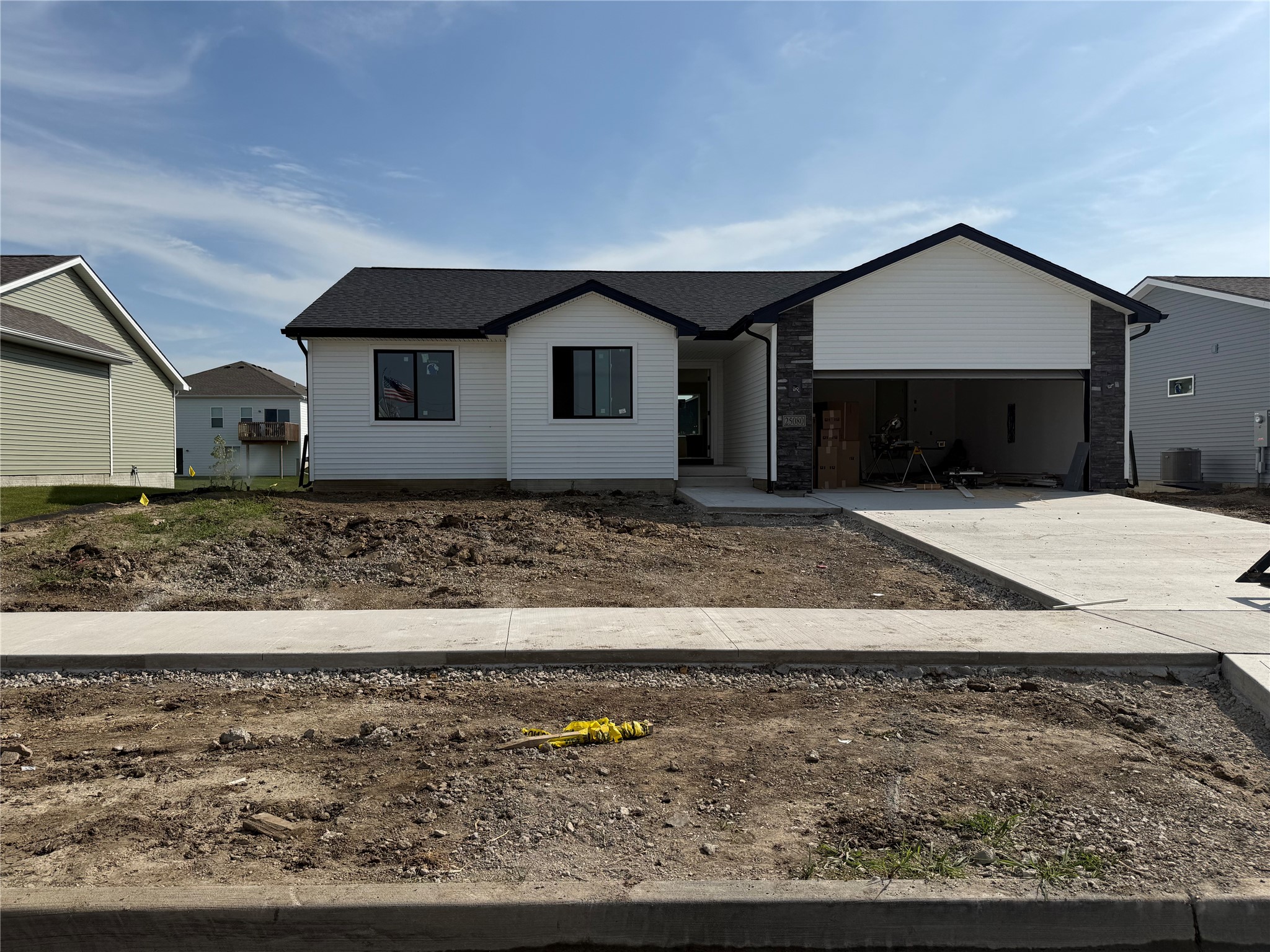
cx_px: 635
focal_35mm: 24
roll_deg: +0.5
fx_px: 881
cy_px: 476
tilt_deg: -1.1
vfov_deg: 56.8
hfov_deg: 71.6
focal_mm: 6.76
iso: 80
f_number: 1.78
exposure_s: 1/9091
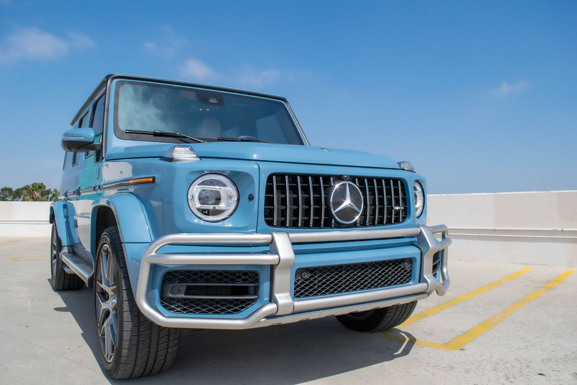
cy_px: 192
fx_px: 433
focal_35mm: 27
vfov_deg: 47.9
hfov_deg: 67.4
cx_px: 288
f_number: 8
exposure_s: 1/2000
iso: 360
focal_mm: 18
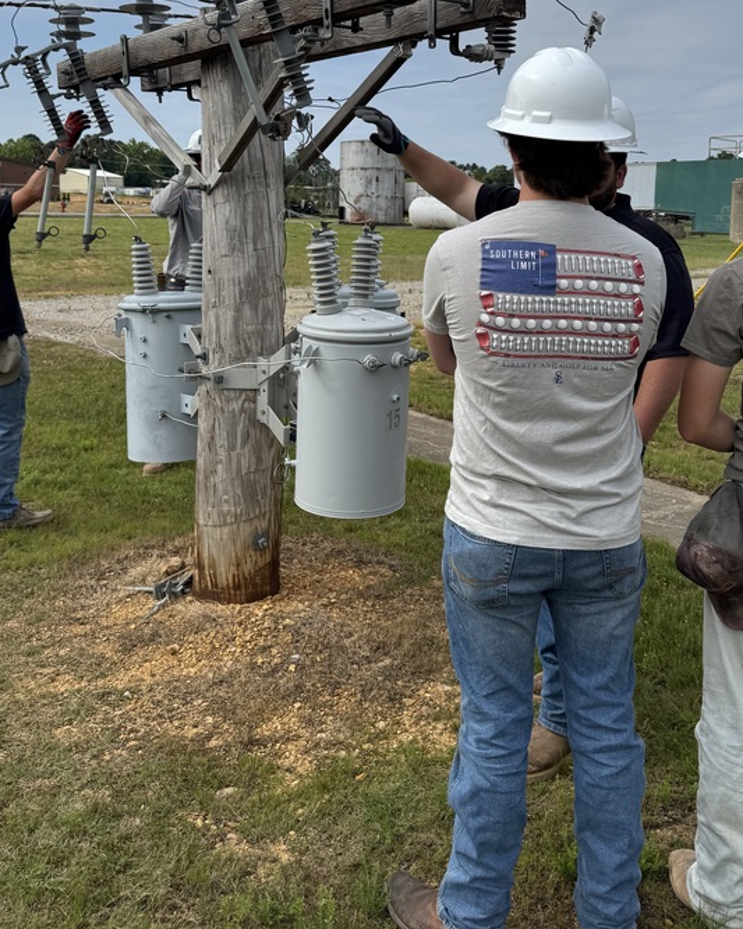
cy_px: 294
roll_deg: +0.1
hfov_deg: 41.1
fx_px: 989
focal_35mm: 36
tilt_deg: -4.5
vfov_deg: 49.2
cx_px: 399
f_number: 1.78
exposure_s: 1/5814
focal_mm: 6.76
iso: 80
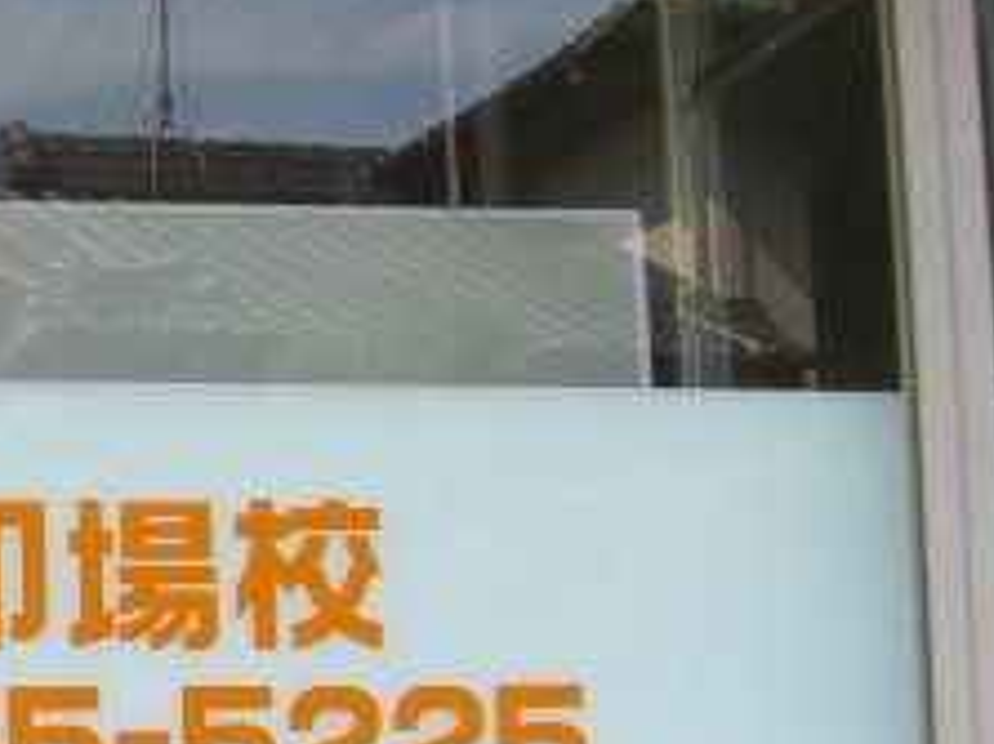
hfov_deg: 17.1
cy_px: 655
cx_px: -259
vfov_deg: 13.5
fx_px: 3128
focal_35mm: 109
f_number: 4.3
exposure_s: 1/125
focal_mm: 6.2
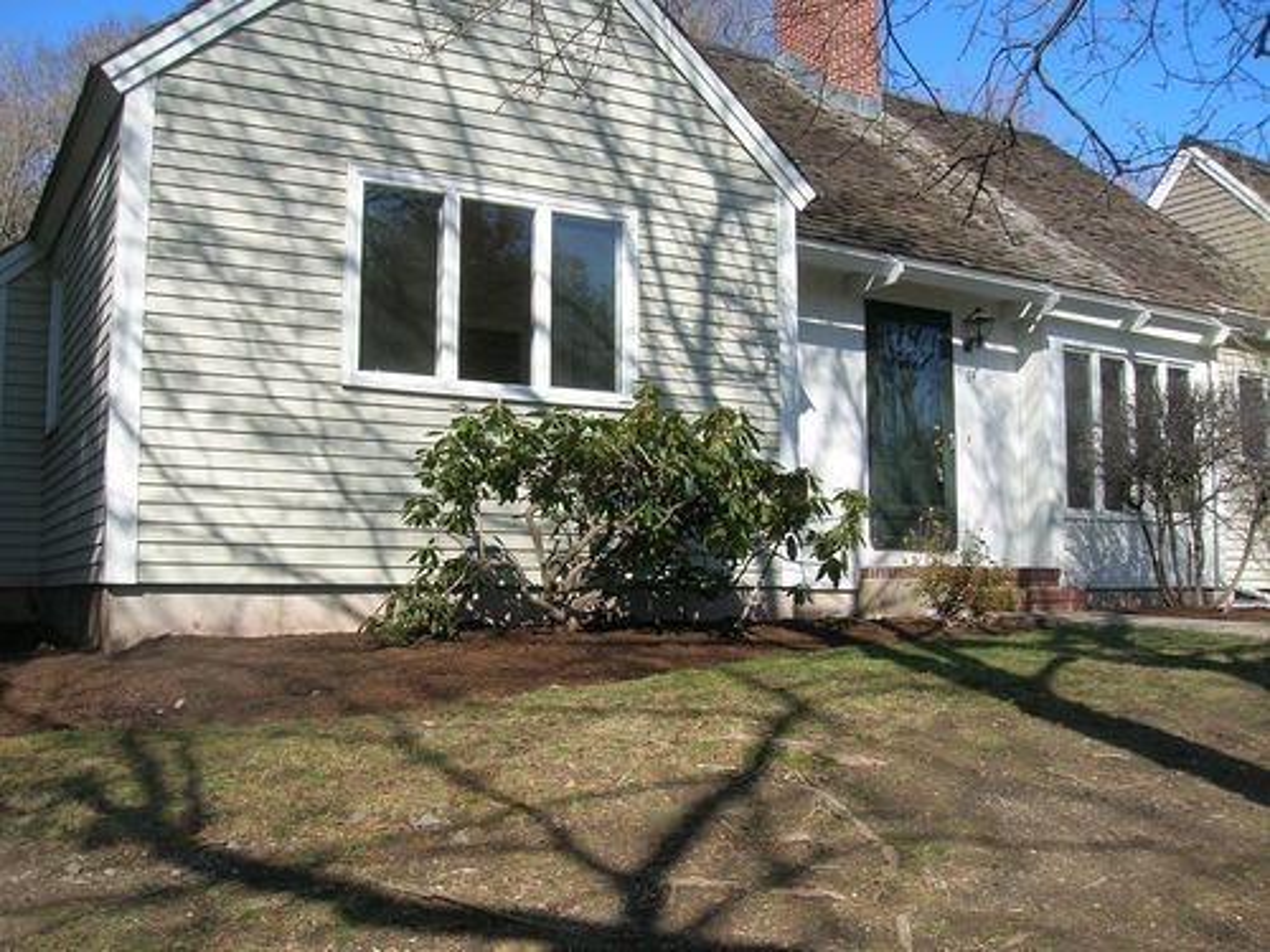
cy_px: 476
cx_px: 635
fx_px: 1247
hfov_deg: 54.0
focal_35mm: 34
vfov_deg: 41.8
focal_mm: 5.7
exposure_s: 1/266
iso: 50
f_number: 4.9
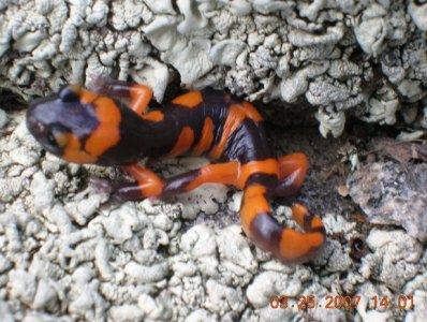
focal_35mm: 102
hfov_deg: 19.2
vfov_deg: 14.6
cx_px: 214
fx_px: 1260
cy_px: 161
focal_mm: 17.1
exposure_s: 1/60
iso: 50
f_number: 4.9
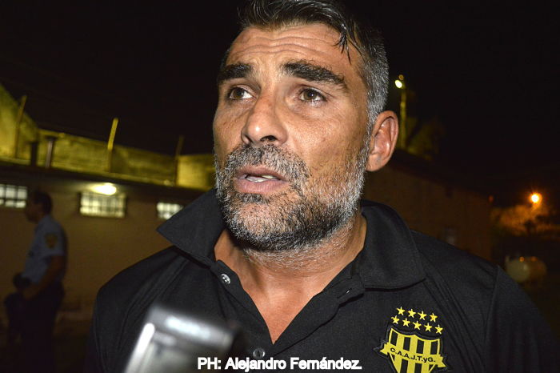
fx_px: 466
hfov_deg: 62.0
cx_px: 280
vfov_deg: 43.6
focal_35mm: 30
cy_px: 186
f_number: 3.8
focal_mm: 20
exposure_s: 1/60
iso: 1600
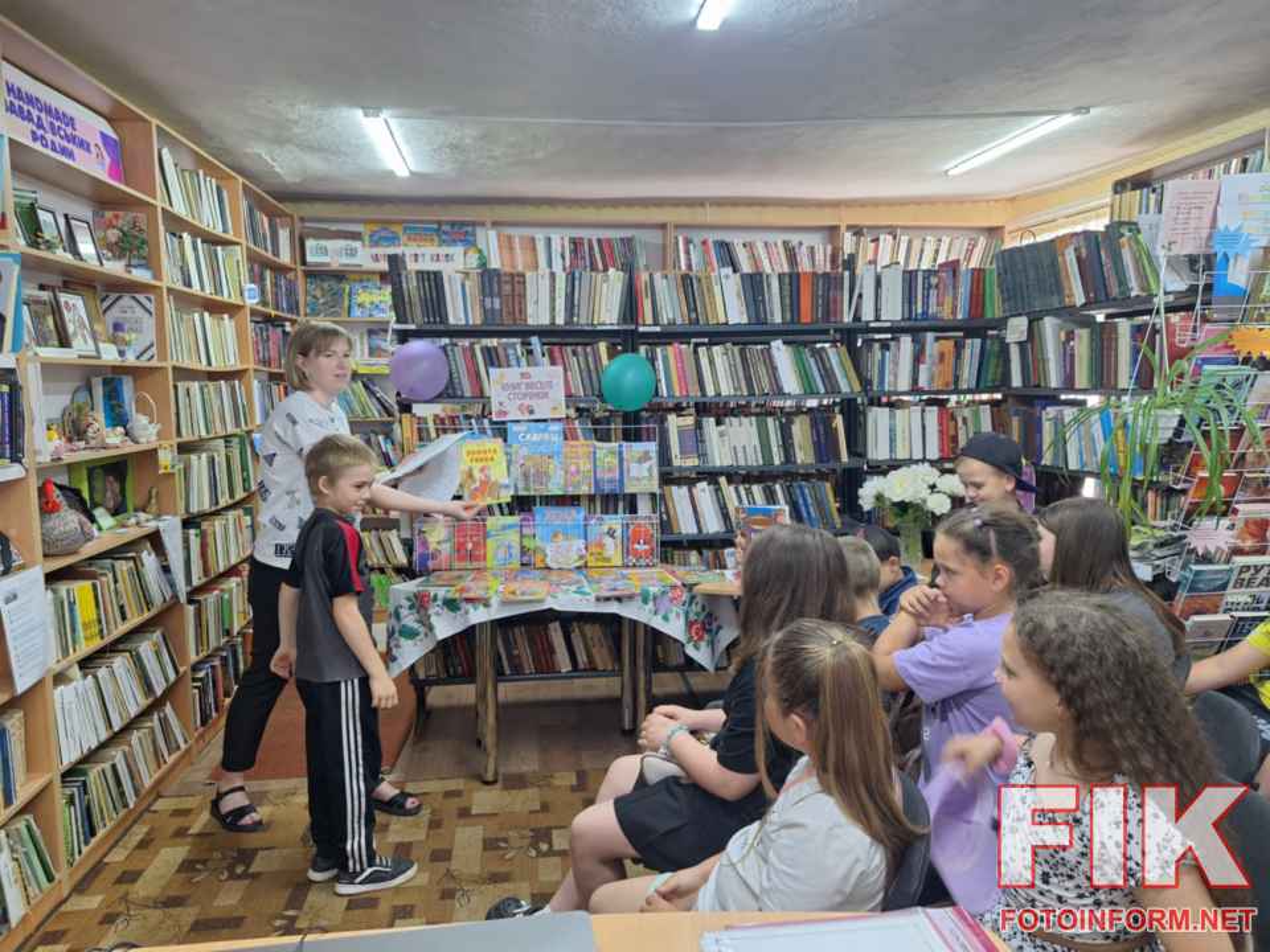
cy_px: 476
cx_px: 635
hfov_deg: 73.9
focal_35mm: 23
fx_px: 844
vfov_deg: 58.9
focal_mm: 5.54
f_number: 1.8
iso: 80
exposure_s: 1/50
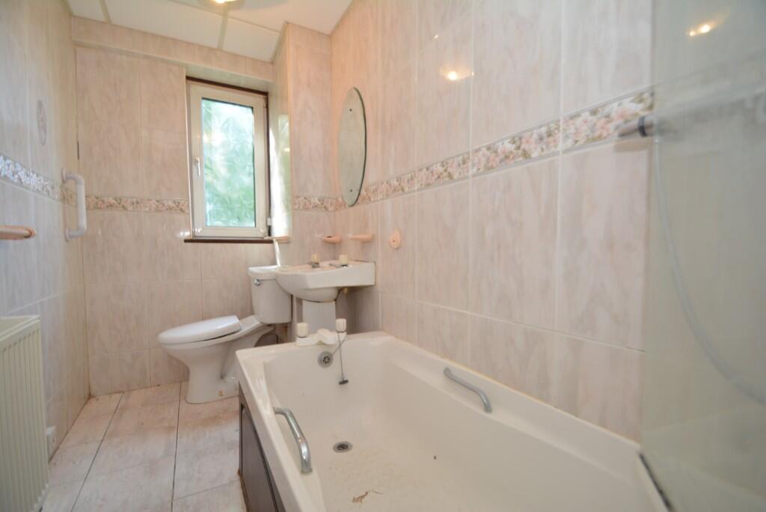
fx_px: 319
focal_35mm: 15
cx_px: 383
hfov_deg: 100.4
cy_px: 256
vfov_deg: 77.4
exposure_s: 1/15
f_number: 4.5
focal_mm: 10
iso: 100
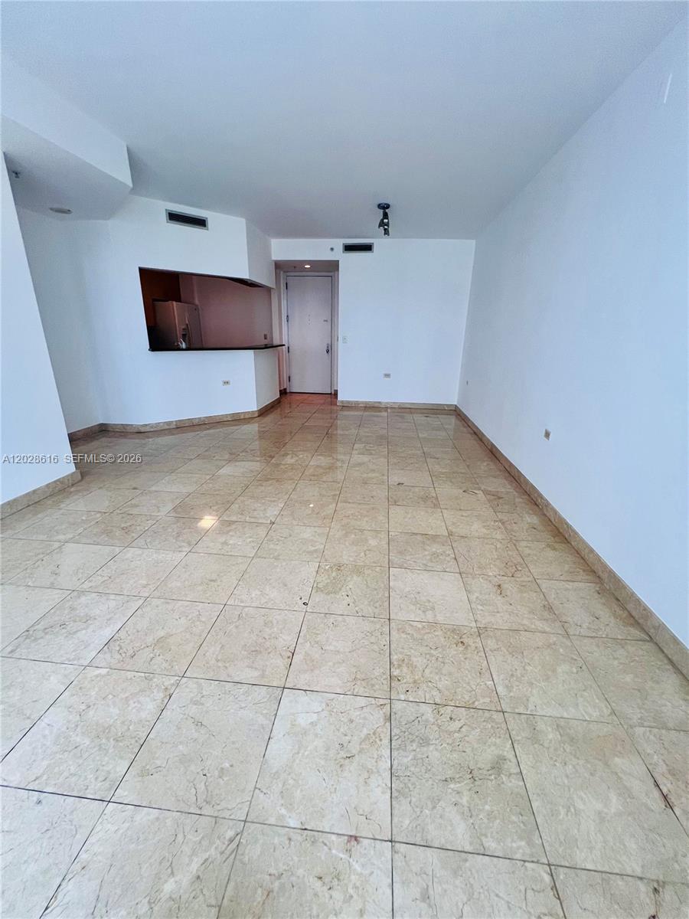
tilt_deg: -19.2
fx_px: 345
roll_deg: -1.3
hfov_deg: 89.9
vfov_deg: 106.2
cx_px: 344
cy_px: 460
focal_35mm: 13
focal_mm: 1.57
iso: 125
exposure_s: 1/120
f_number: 1.8
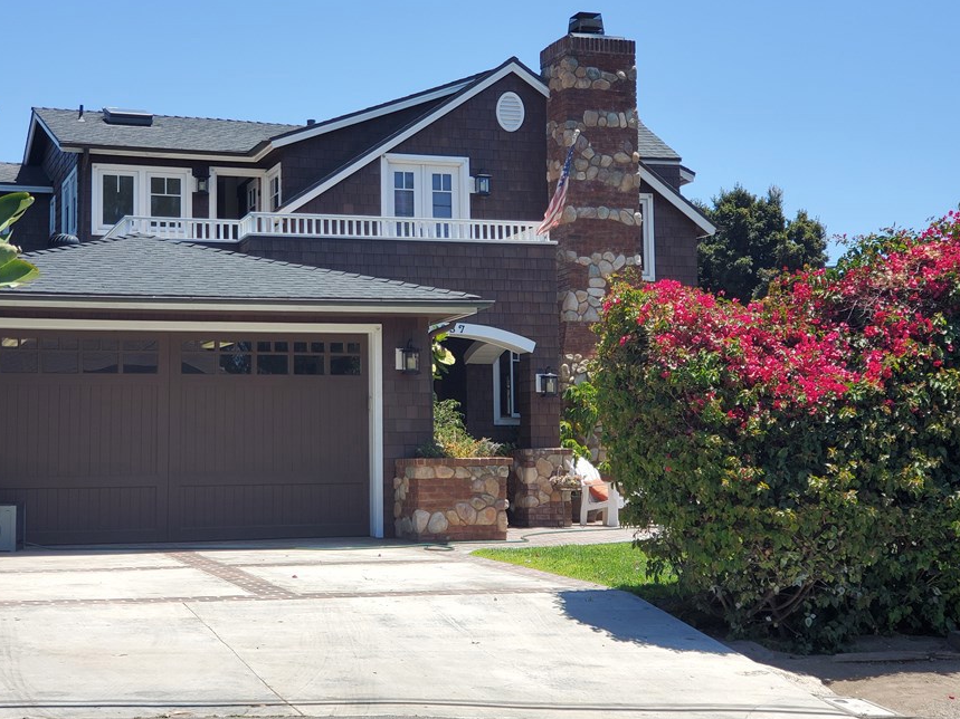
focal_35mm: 62
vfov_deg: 23.6
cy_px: 346
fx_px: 1719
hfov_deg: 31.2
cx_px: 415
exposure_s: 1/531
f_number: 2.4
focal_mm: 6
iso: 50
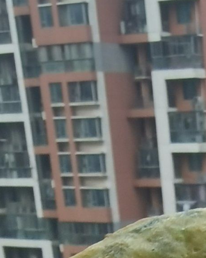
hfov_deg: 11.9
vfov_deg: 14.4
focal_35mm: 121
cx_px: 358
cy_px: 430
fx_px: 923
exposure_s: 1/133
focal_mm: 2.26
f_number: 2.2
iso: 50
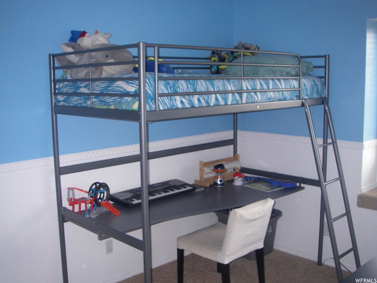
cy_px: 142
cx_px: 188
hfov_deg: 49.0
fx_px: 414
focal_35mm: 38
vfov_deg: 37.7
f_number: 3.3
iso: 160
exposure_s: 1/40
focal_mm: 6.3
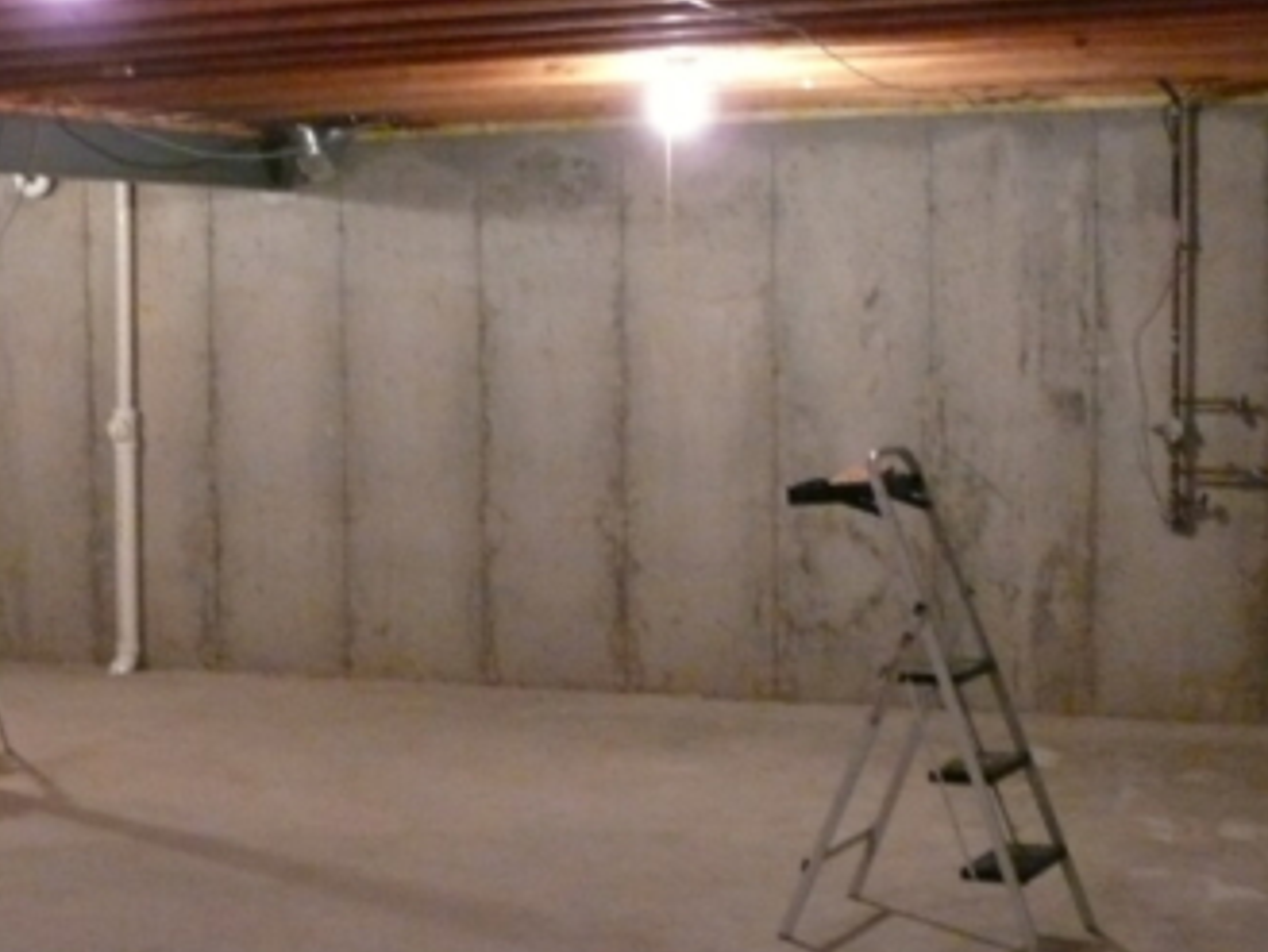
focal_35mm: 68
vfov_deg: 21.6
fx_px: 2492
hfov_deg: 27.7
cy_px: 543
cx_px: 166
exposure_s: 1/20
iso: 800
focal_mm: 7.4
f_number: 2.8
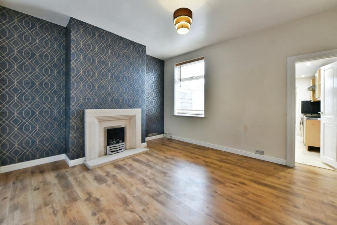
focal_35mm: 14
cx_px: 168
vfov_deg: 81.3
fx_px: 131
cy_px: 112
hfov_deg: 104.2
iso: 800
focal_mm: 14
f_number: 8
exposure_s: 1/30
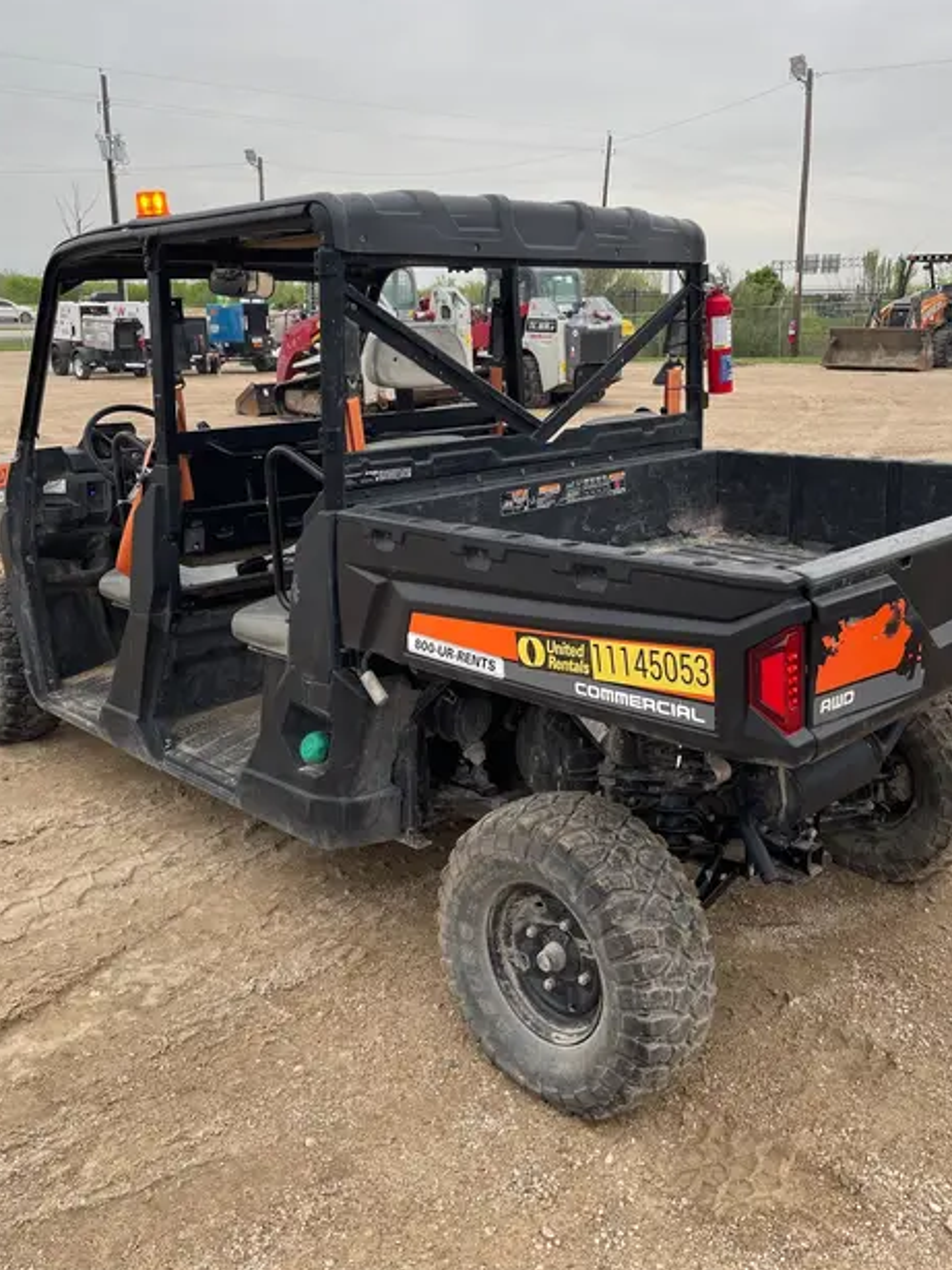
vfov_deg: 58.1
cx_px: 531
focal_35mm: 31
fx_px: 1137
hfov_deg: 45.3
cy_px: 546
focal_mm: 4.2
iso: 50
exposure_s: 1/333
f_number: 1.6
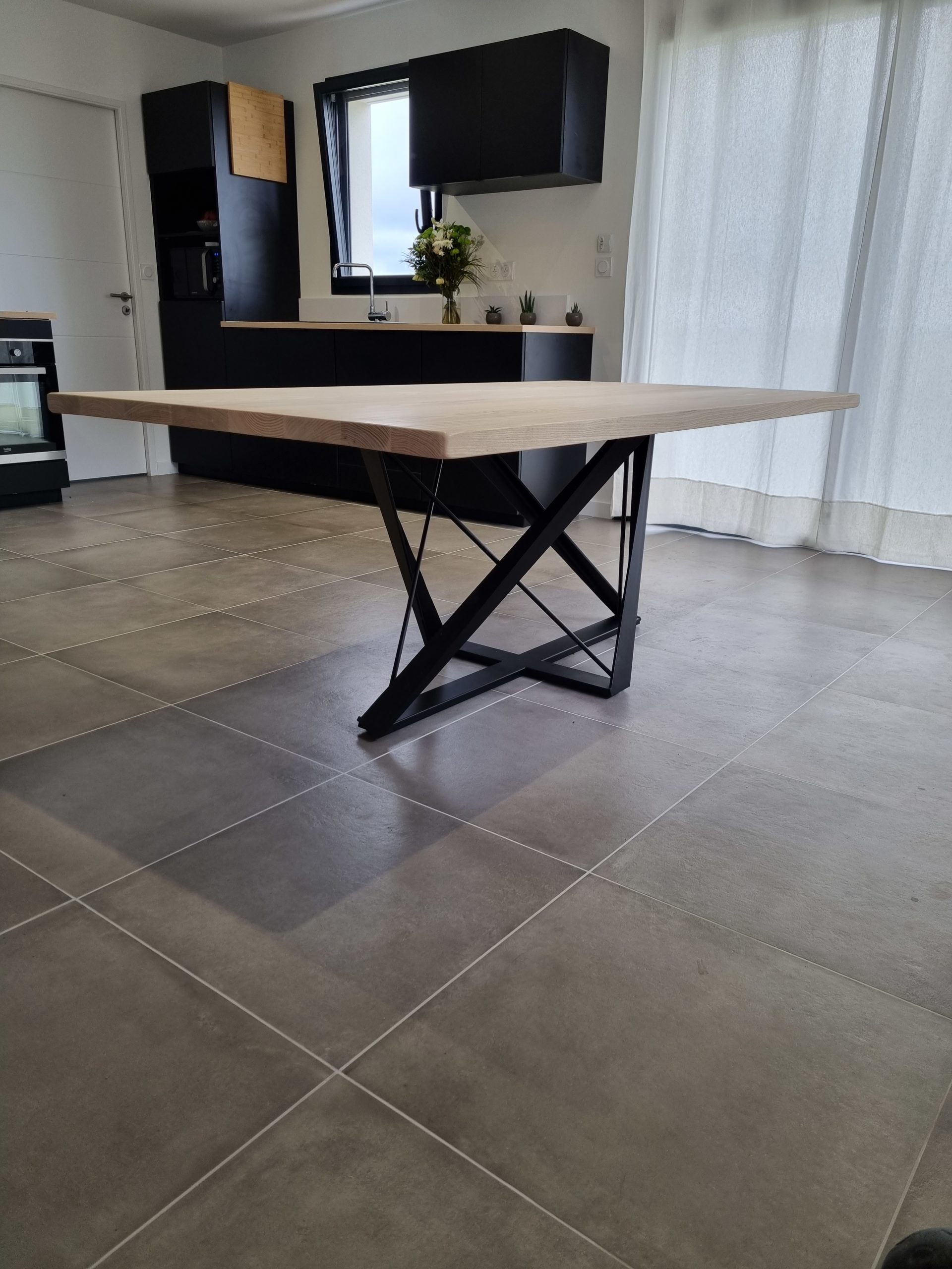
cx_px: 476
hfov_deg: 53.1
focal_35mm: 26
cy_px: 634
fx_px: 953
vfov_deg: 67.3
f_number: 1.8
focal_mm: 5.4
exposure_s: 1/100
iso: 50
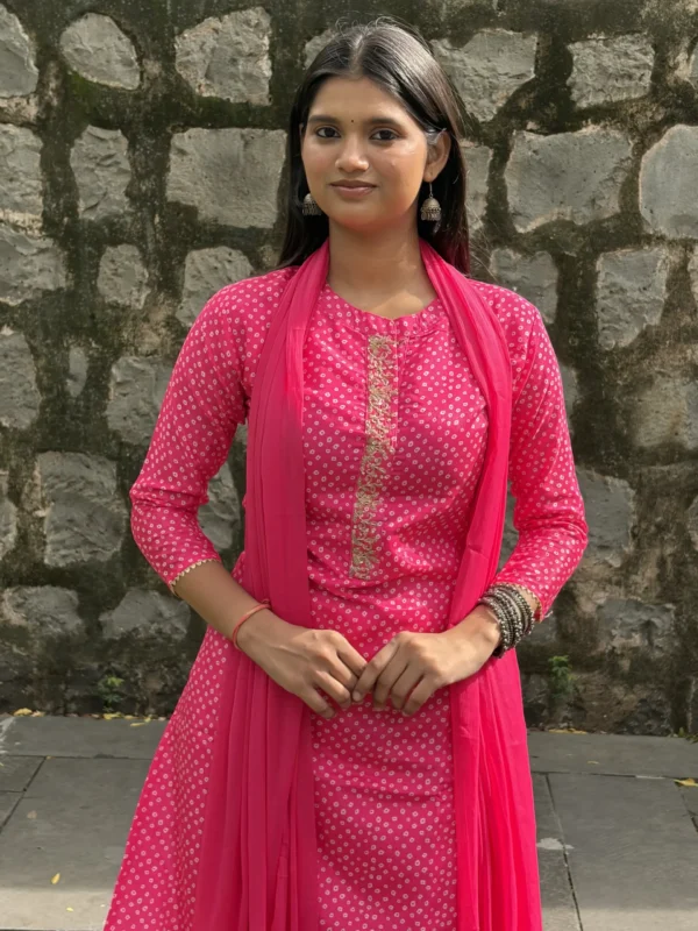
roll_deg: -1.1
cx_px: 349
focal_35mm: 52
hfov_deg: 28.0
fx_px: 1398
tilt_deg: -7.3
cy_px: 466
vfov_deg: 36.8
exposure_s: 1/395
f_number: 1.6
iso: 40
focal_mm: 5.96
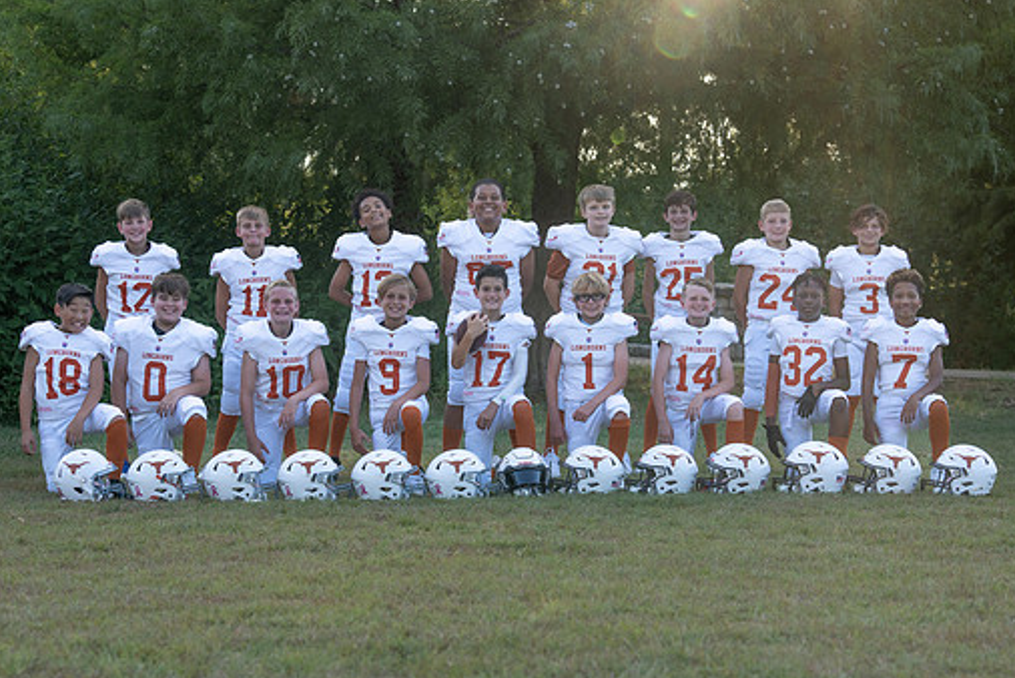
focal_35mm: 81
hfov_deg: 25.0
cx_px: 516
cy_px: 336
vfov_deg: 16.9
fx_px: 2285
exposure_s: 1/400
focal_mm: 70
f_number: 4.5
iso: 250
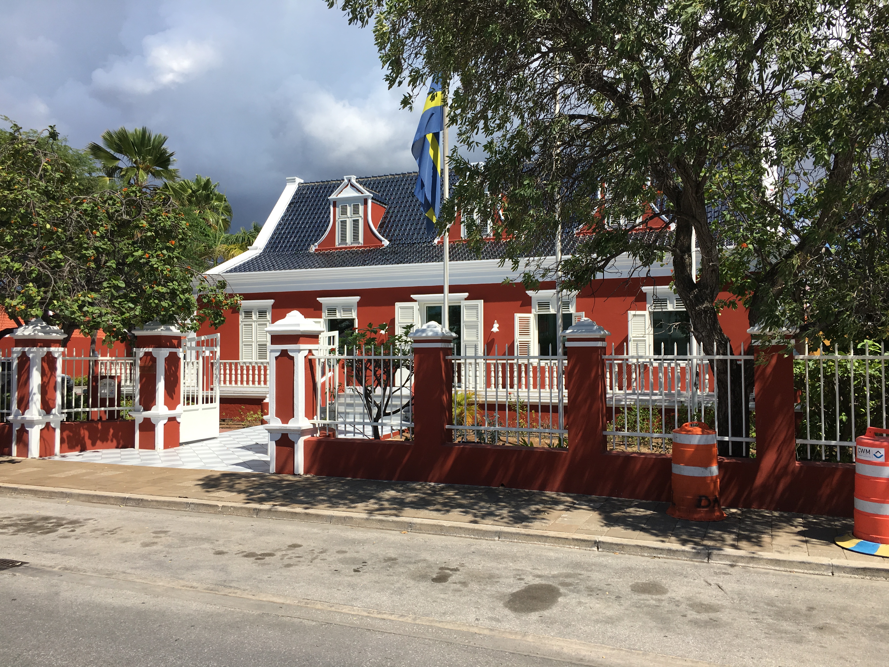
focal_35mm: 29
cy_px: 334
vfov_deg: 48.2
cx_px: 444
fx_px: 745
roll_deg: -0.9
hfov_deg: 61.7
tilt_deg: +1.1
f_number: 2.2
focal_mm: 4.15
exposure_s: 1/1748
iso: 25
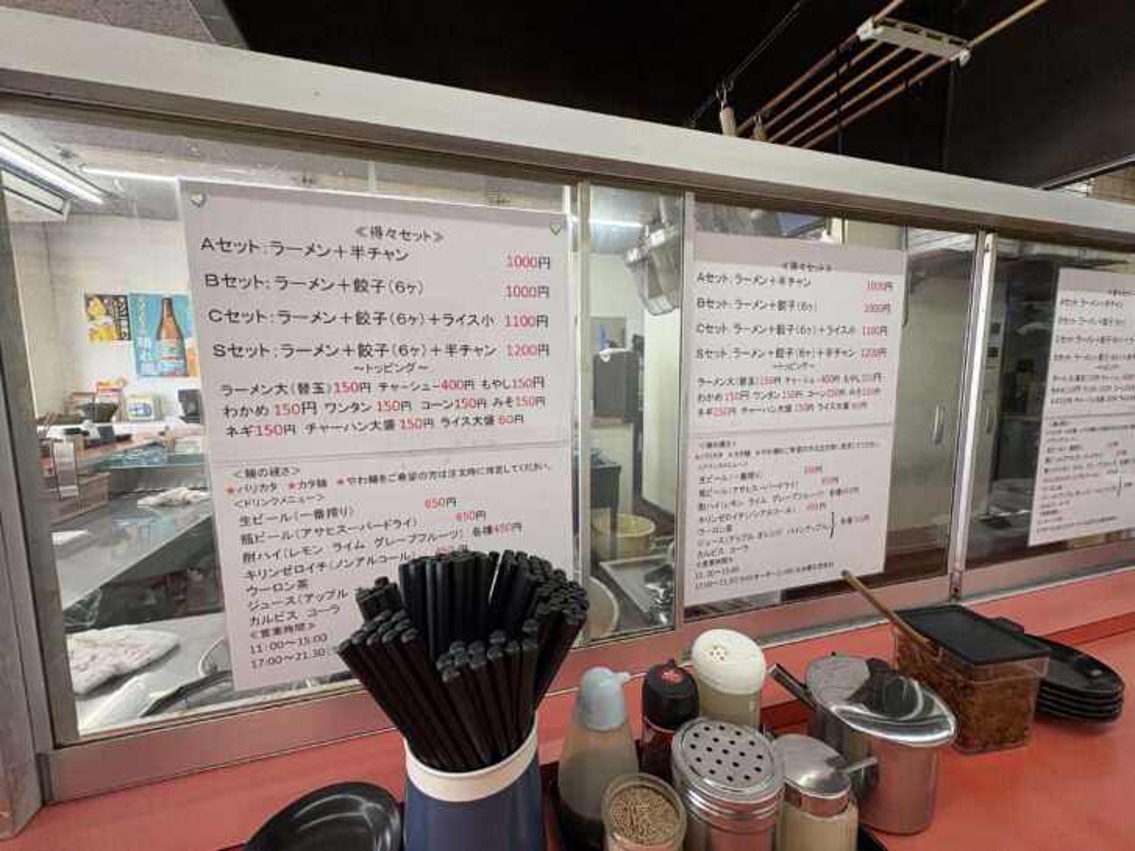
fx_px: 459
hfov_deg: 102.1
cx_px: 568
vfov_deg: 85.7
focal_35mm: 14
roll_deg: +1.4
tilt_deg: -4.7
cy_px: 426
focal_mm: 2.22
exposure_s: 1/99
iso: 125
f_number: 2.2
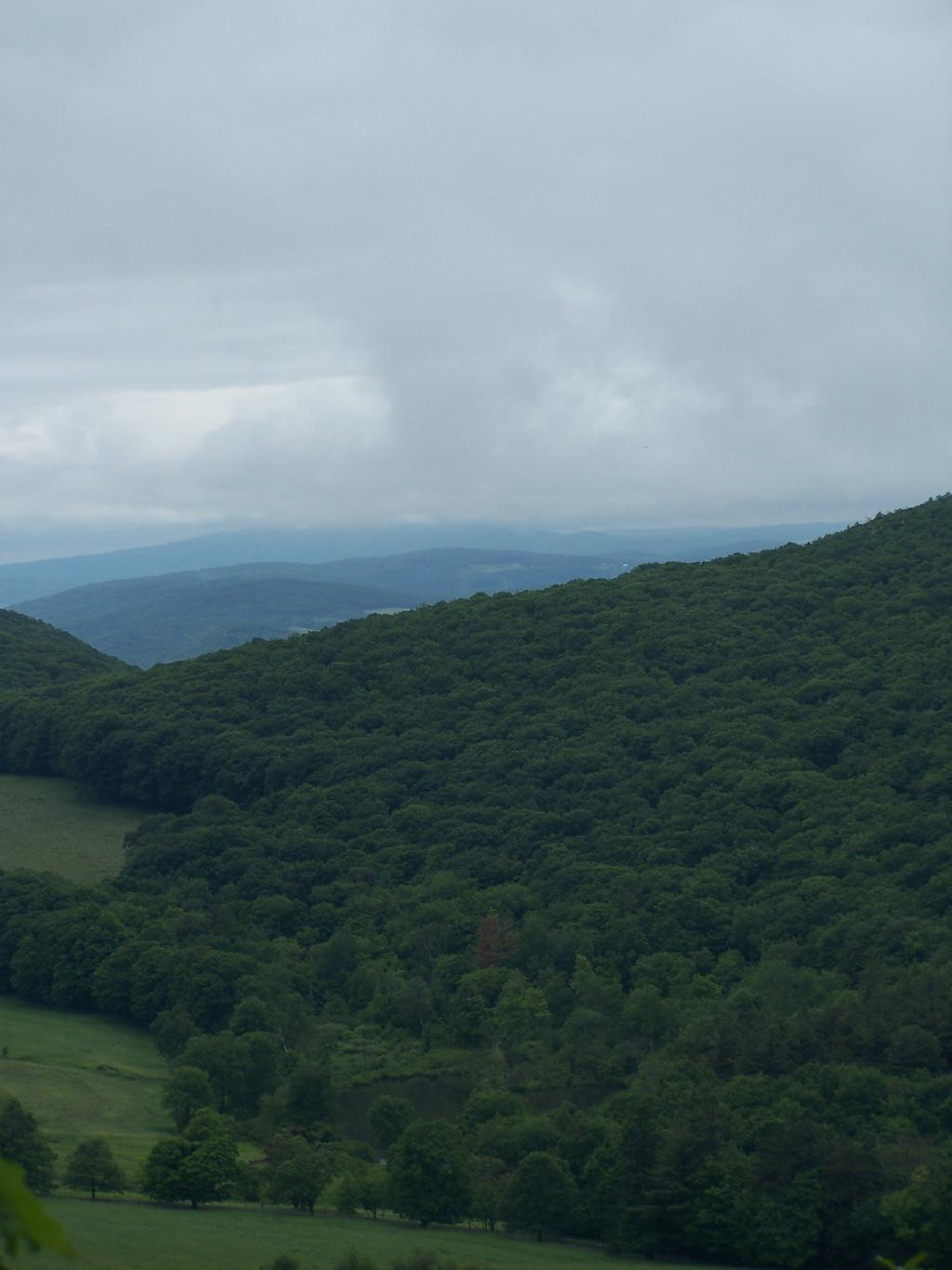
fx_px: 4693
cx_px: 476
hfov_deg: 11.6
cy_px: 635
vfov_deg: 15.4
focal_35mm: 128
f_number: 3.2
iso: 80
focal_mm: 21.2
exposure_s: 1/800
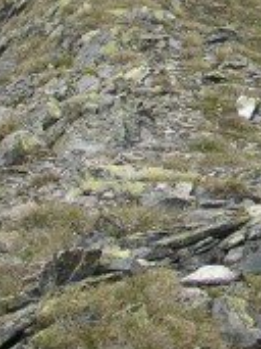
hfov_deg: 9.3
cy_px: -135
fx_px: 1580
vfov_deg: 12.1
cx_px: 353
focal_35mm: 157
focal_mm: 8.9
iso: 50
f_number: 6.3
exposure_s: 1/240
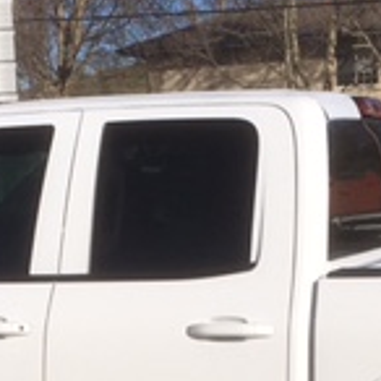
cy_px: 465
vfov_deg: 15.0
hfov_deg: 15.5
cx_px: 232
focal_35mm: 112
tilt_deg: -12.4
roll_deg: +2.2
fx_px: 1395
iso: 25
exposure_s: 1/5128
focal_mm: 4.15
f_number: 2.2
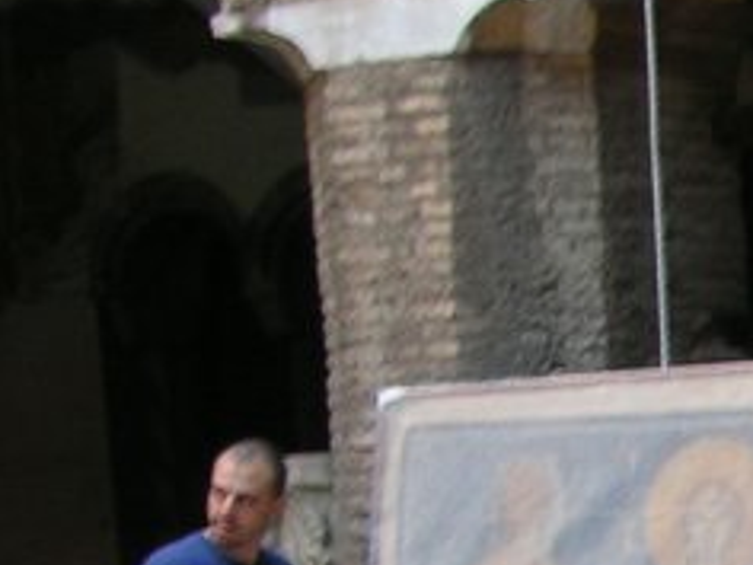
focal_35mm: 148
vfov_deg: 9.7
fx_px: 3219
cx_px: 1592
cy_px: 843
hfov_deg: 11.7
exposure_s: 1/18.1
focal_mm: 5.8
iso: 50
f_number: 3
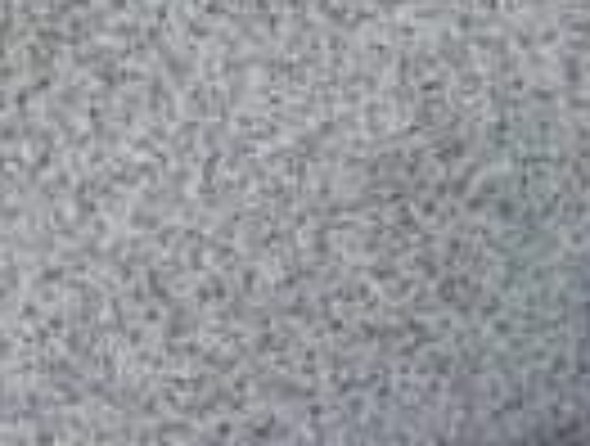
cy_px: 158
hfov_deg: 11.0
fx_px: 2581
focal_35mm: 151
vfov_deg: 9.9
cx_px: 1423
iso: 25
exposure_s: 1/413
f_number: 2.4
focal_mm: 3.3
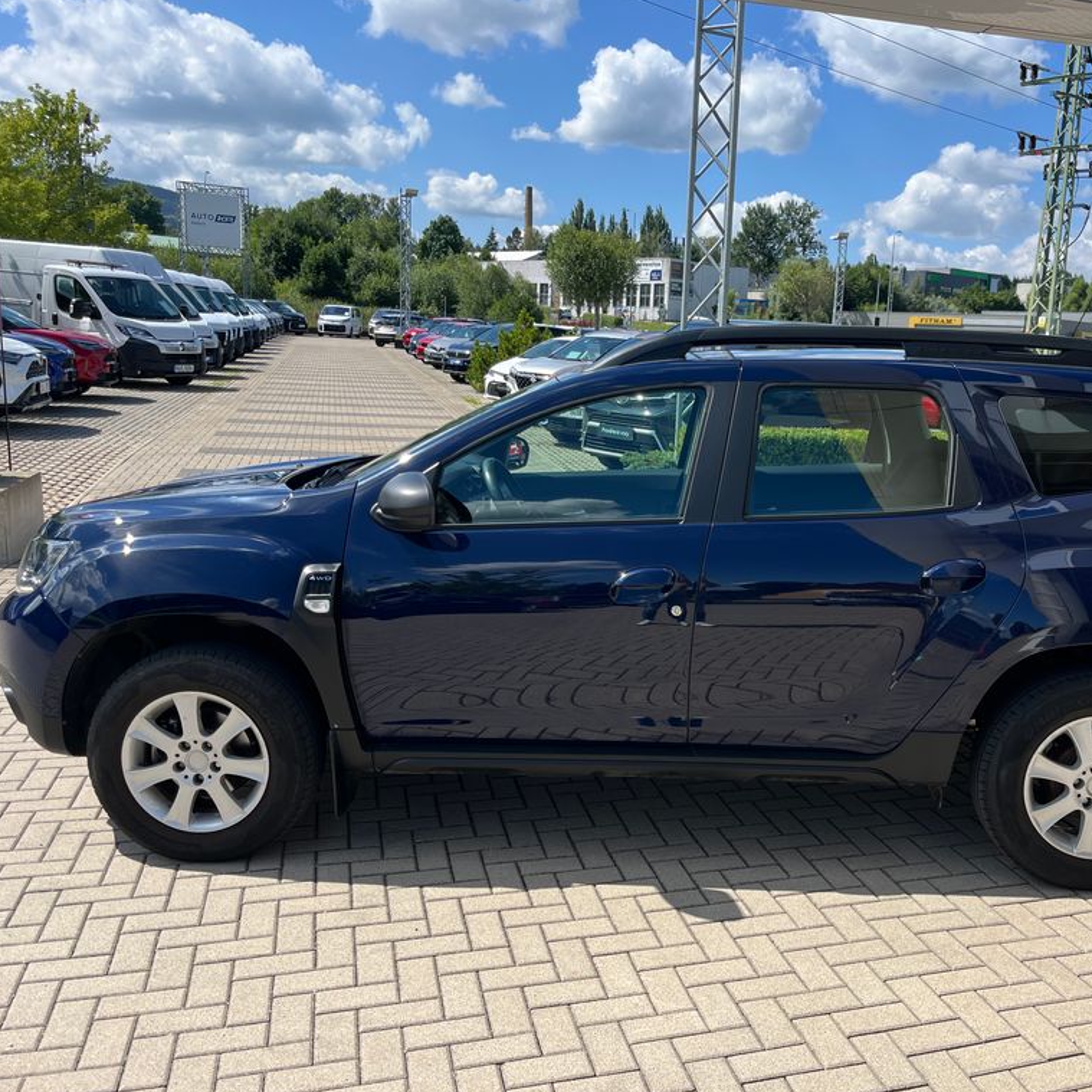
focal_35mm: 31
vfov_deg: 52.5
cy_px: 547
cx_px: 663
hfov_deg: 52.1
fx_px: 1106
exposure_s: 1/2309
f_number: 1.6
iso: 50
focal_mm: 5.1
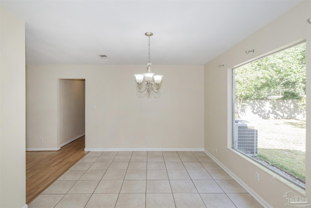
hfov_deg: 90.0
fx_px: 155
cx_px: 156
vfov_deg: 67.4
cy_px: 104
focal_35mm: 18
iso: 1000
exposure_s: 1/160
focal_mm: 18
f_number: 7.1
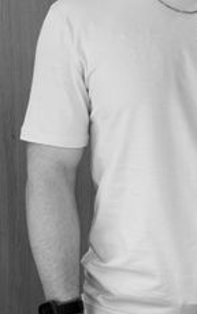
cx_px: 193
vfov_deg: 21.4
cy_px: 66
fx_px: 824
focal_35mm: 96
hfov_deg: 13.5
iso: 64
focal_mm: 5.96
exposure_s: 1/50
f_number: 1.6
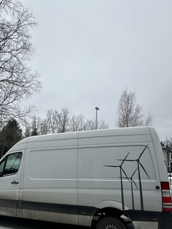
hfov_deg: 65.6
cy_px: 150
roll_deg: -2.5
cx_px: 72
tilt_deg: +6.4
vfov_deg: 79.3
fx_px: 132
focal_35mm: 20
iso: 64
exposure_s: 1/99
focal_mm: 2.22
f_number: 2.2
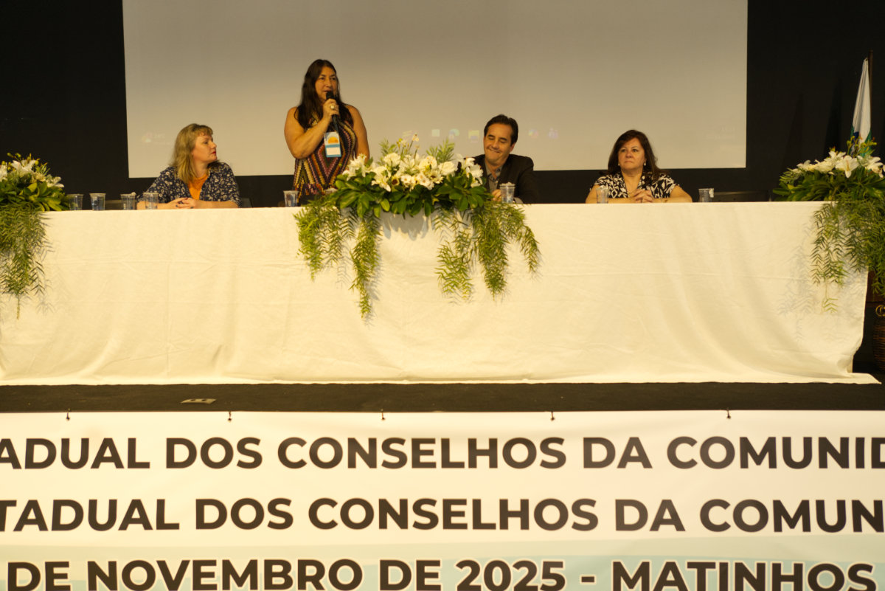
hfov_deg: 54.4
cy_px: 296
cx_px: 442
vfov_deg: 37.9
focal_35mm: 35
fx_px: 861
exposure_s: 1/100
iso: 2000
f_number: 2.8
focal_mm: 35
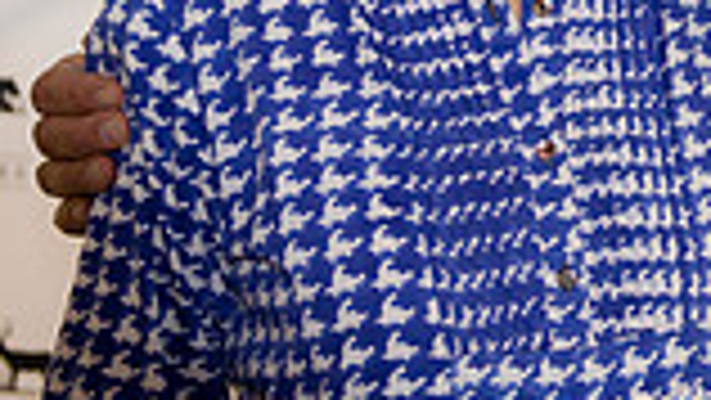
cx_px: 792
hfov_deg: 12.5
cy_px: -85
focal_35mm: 169
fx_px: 3187
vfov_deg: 7.1
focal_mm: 44
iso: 800
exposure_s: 1/100
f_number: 3.2
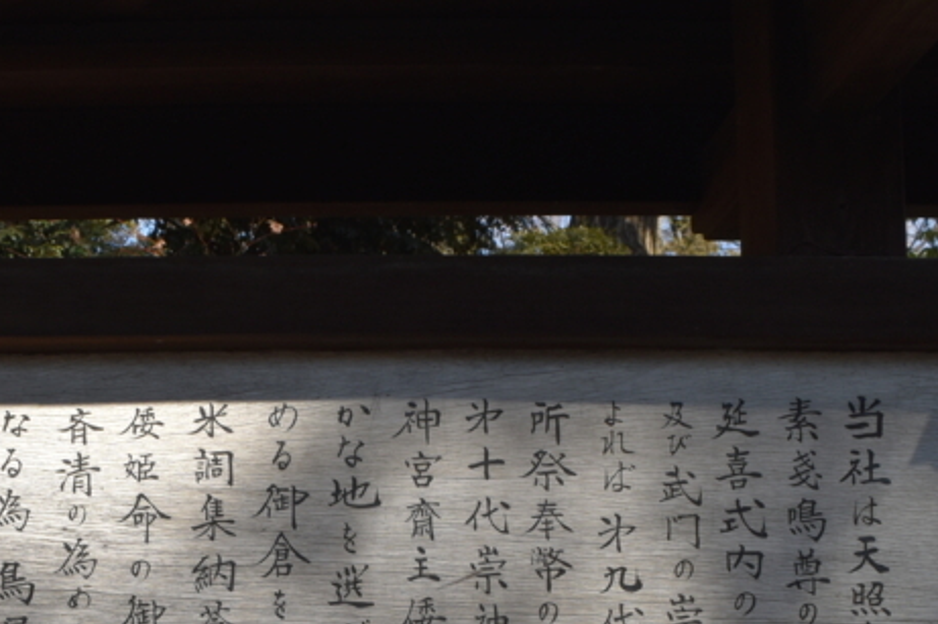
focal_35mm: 60
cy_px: 688
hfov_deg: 32.7
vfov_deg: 21.4
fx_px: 1563
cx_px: 222
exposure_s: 1/250
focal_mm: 18
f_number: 8
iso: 200
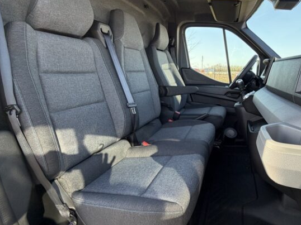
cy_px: 94
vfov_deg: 65.5
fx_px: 174
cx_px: 192
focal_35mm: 20
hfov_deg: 79.9
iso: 64
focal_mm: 2.22
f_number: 2.2
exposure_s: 1/121
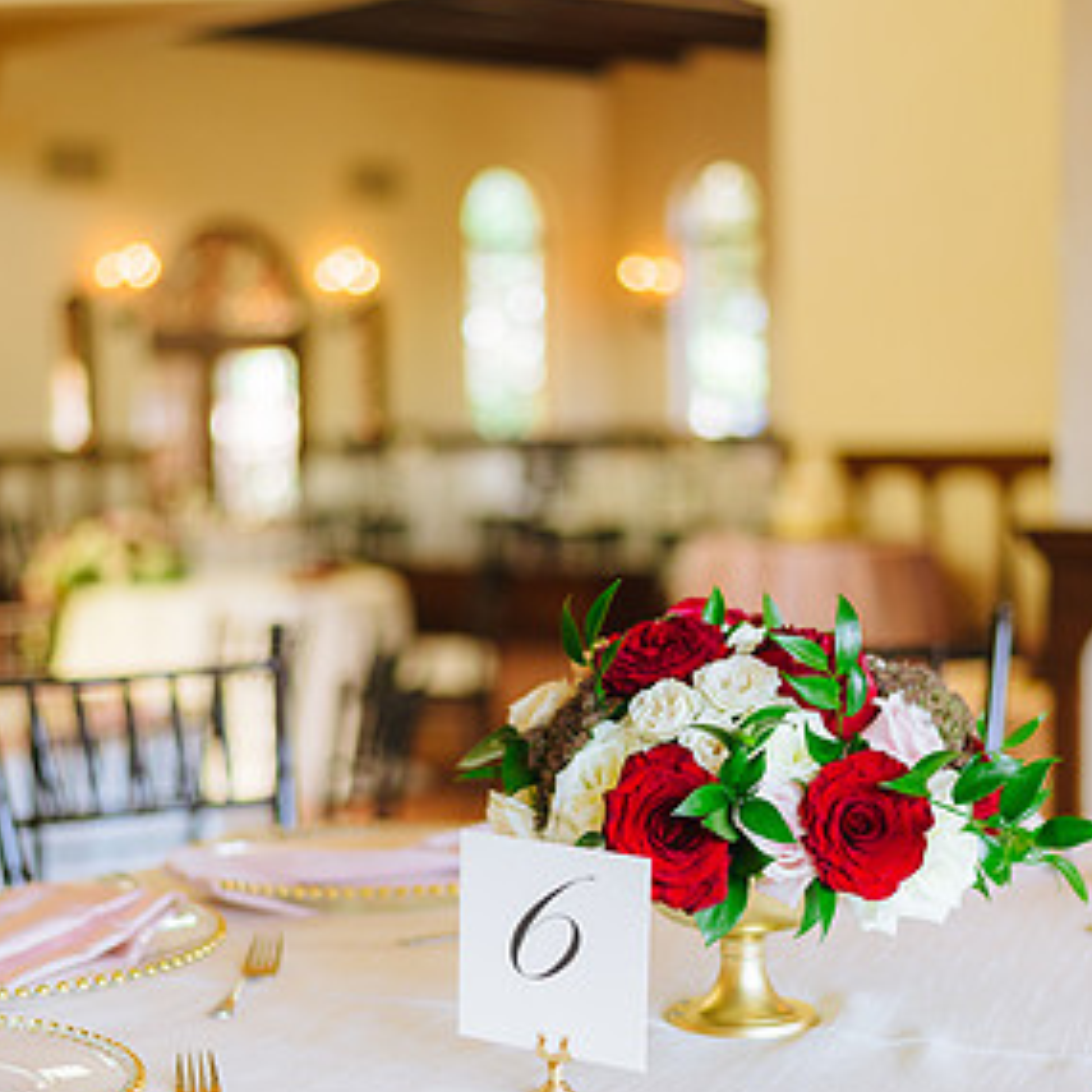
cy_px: 690
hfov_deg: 25.7
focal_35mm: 67
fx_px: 2391
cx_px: 556
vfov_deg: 25.6
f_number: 2
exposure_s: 1/400
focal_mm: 50
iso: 400
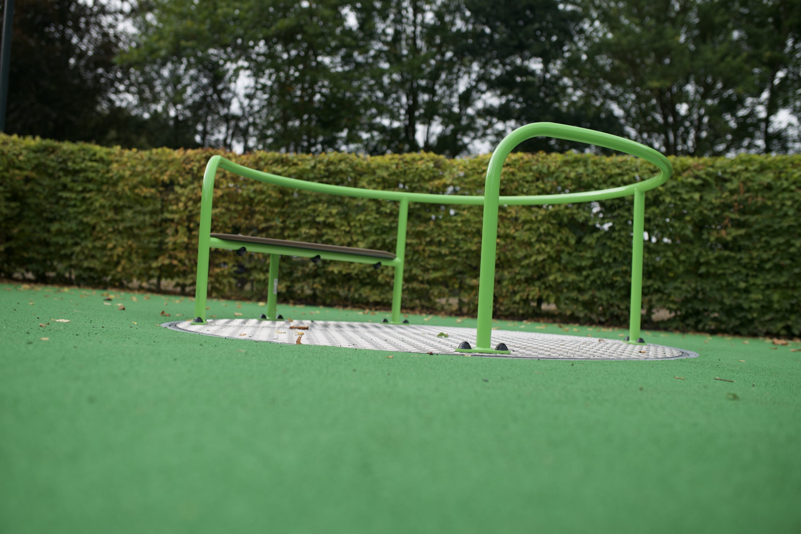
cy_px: 267
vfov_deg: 37.8
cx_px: 400
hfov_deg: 54.4
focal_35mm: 35
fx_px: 779
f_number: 2.2
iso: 100
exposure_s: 1/250
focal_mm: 35
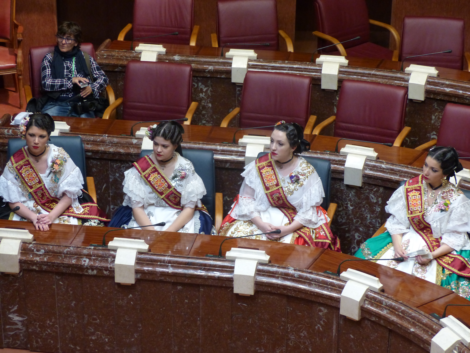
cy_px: 176
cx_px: 235
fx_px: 1236
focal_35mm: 91
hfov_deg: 21.5
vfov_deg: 16.2
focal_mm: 16.4
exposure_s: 1/40
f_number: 2.8
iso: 400
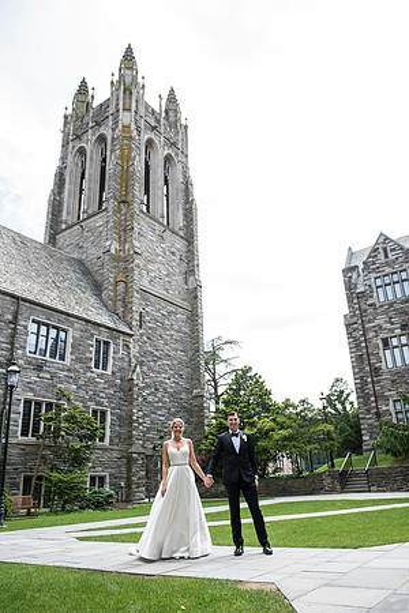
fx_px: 460
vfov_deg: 67.4
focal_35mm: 27
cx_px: 204
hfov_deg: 47.9
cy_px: 306
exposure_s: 1/800
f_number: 4
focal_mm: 27
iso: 400
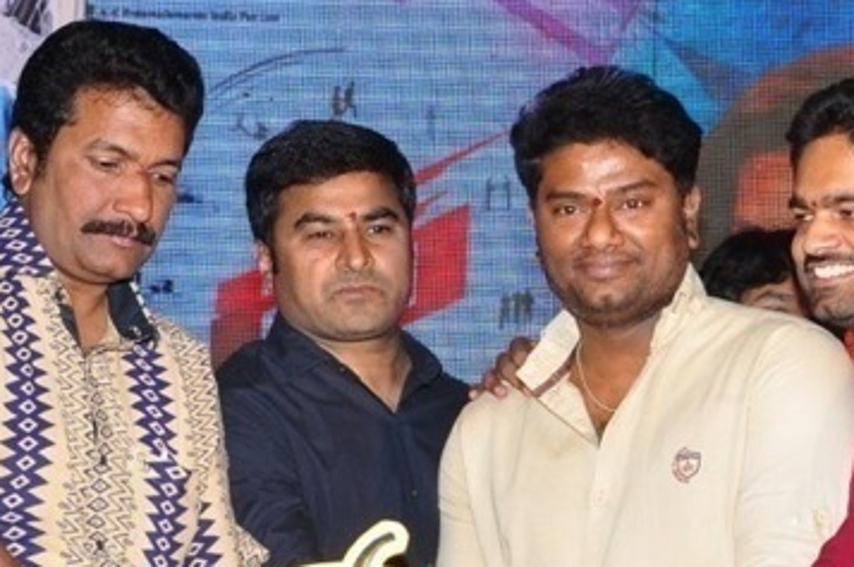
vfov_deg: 10.8
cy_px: 557
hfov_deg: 16.2
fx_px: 2985
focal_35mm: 126
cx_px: 600
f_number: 8
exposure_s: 1/125
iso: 500
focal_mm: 30
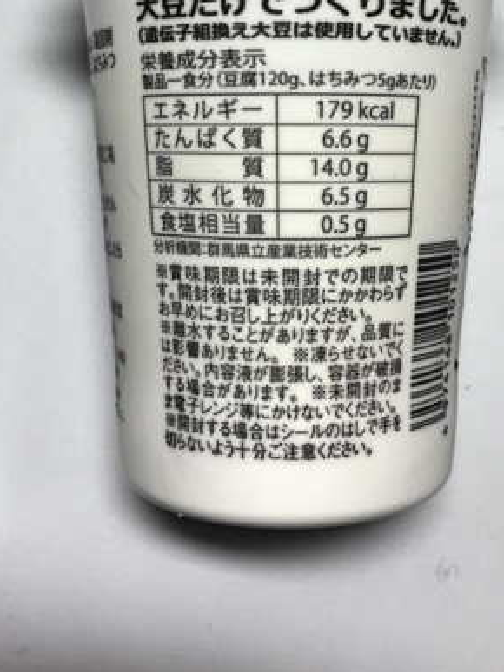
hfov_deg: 32.2
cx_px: 269
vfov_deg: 40.7
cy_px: 158
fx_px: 874
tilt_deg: -80.7
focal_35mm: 45
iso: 40
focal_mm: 4.15
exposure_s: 1/100
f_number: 2.2
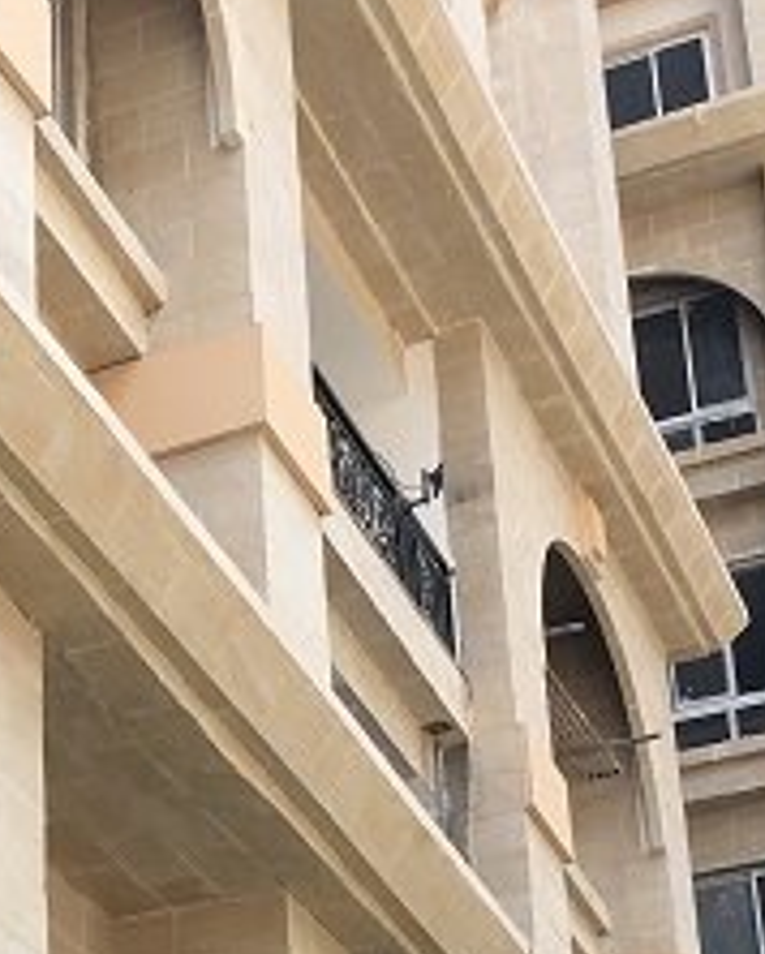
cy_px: 980
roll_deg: -1.6
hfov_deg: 14.5
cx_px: -223
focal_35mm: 102
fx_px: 2883
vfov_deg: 18.3
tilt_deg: +23.2
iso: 25
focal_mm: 4.15
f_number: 2.2
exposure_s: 1/256
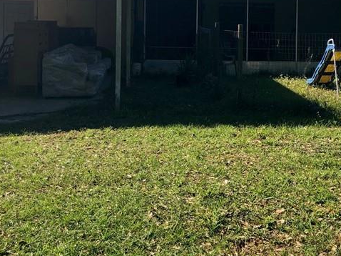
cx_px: 225
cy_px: 36
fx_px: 591
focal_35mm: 60
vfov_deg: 23.9
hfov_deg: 32.0
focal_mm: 3.99
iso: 20
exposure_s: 1/941
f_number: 1.8
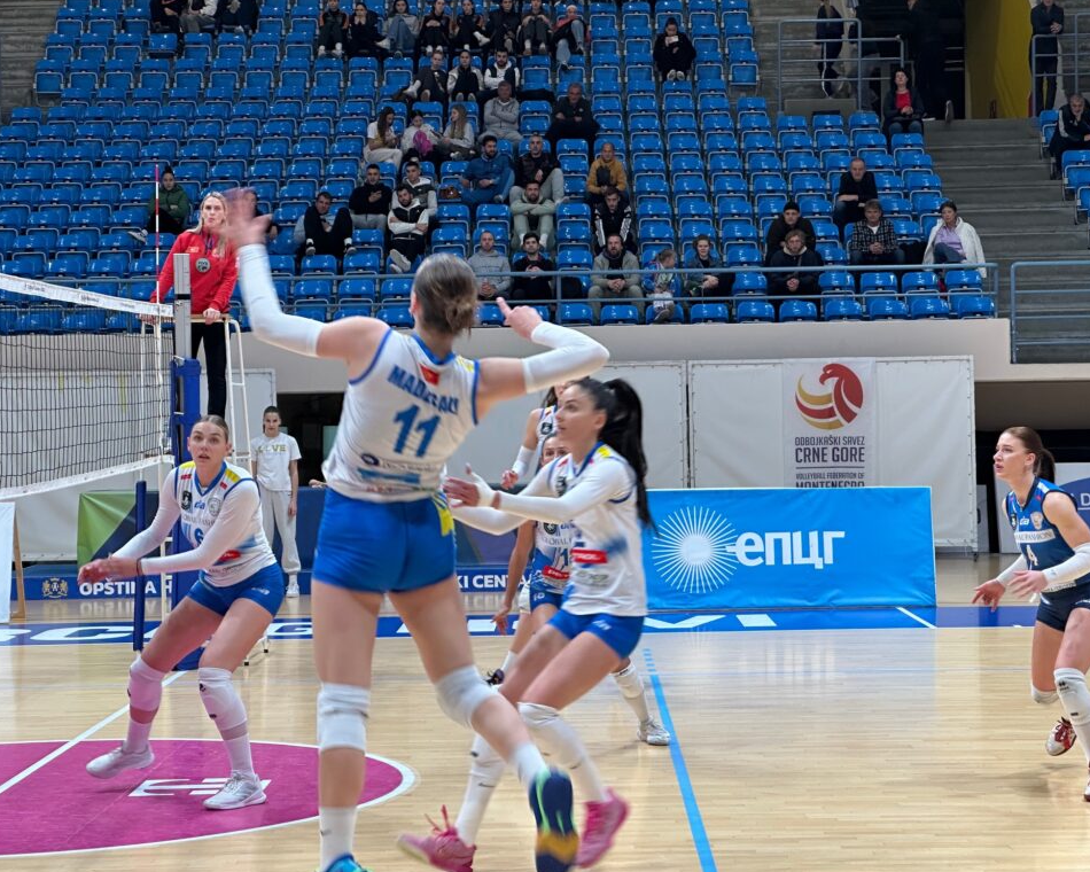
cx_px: 582
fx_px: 2613
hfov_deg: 23.6
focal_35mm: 81
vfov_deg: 18.9
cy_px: 437
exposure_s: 1/107
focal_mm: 9
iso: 125
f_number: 2.8
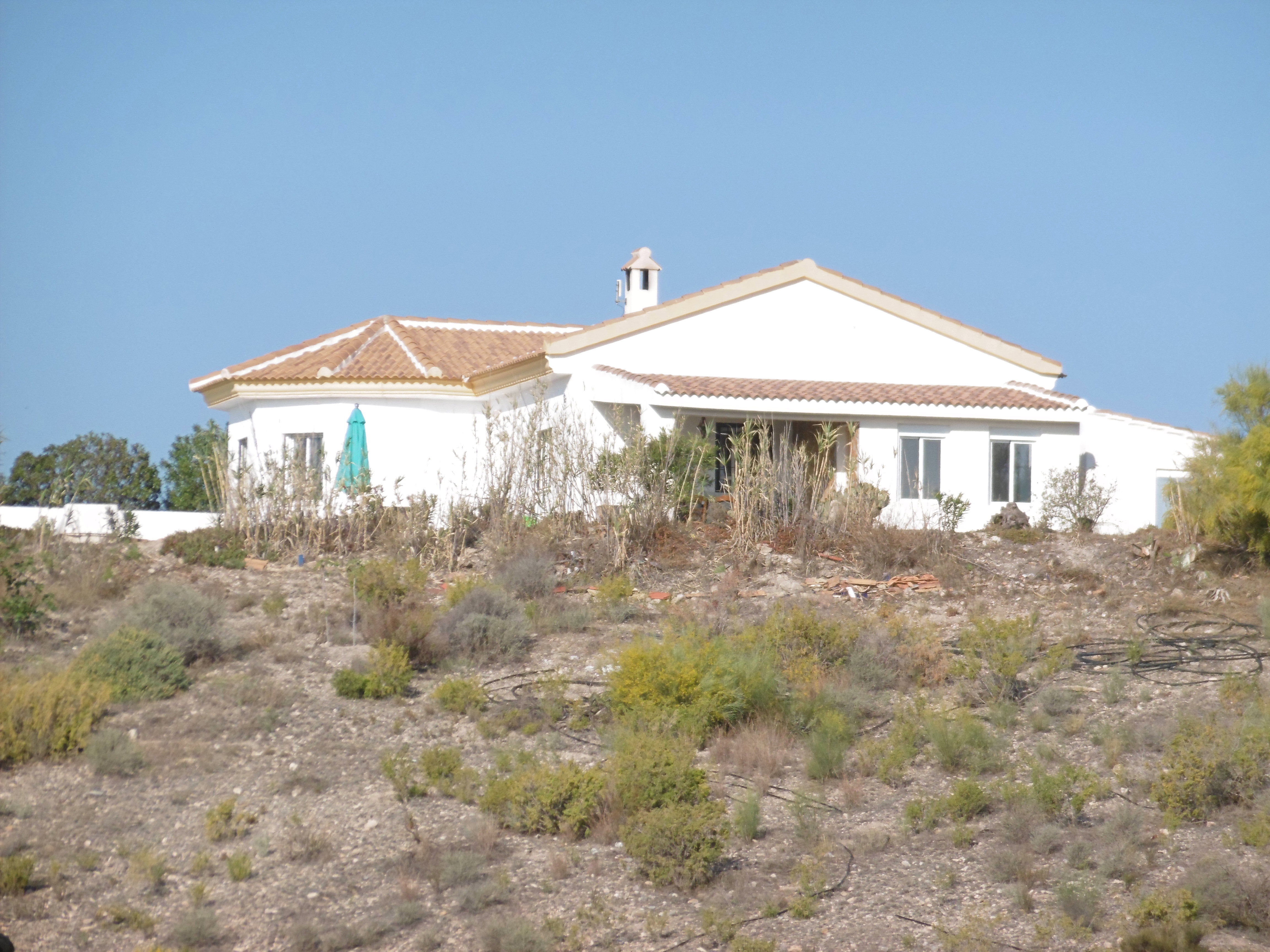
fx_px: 10566
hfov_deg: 6.9
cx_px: 635
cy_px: 476
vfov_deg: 5.2
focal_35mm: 288
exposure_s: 1/400
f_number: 6.3
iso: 100
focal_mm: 51.6
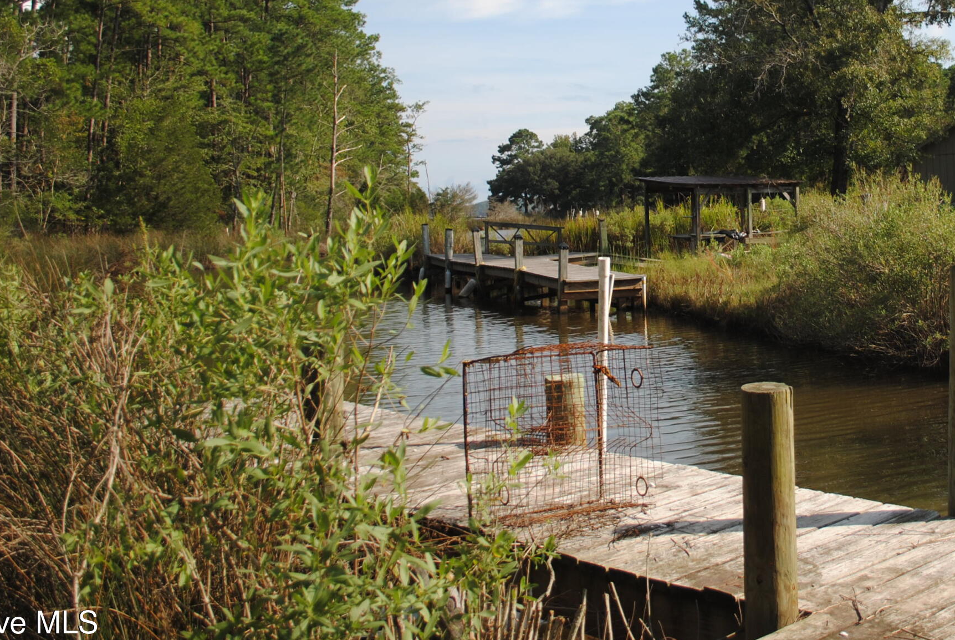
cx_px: 693
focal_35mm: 47
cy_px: 116
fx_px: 1248
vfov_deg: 28.1
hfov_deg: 40.9
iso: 100
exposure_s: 1/800
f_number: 3.5
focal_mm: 18
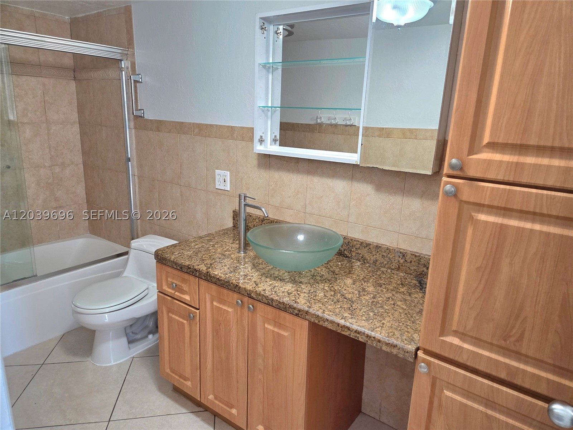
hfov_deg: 73.9
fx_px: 381
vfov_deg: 58.9
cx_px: 286
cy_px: 215
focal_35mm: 23
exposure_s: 1/120
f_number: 1.8
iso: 320
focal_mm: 5.4
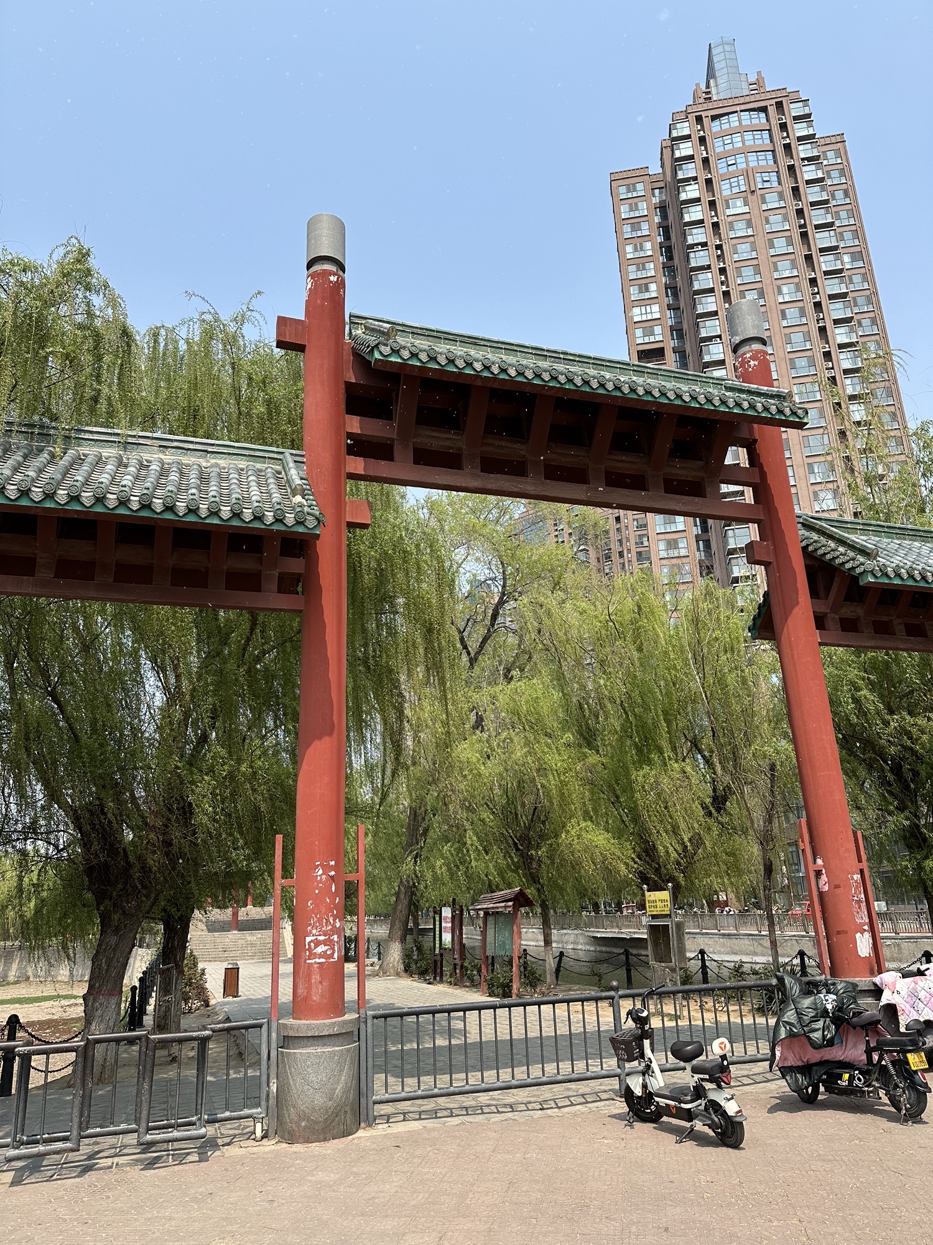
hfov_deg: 56.8
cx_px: 466
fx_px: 862
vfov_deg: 71.6
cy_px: 622
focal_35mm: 24
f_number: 1.78
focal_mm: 6.86
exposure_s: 1/3717
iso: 80
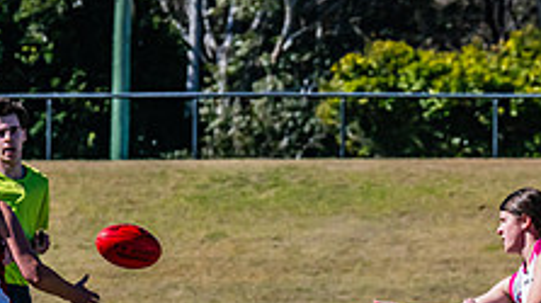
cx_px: 531
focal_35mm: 854
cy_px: 352
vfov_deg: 1.4
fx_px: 12241
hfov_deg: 2.5
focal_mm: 310
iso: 800
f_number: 11
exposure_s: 1/1600
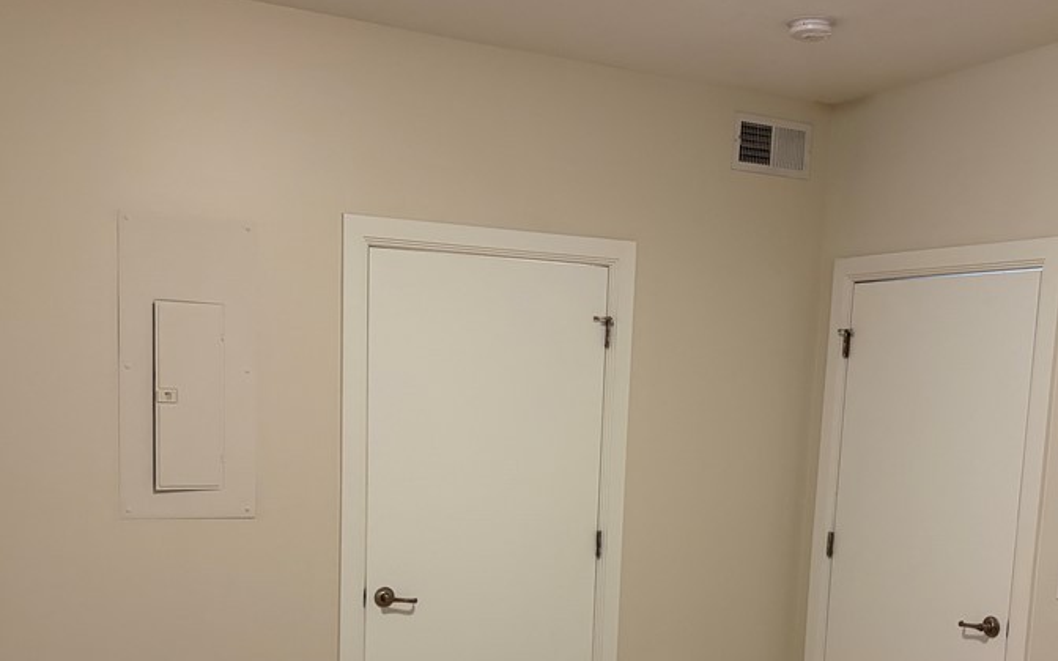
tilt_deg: -7.3
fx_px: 1211
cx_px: 554
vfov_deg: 29.7
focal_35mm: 42
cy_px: 548
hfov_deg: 47.2
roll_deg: -2.3
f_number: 1.6
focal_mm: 5.96
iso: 320
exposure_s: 1/60
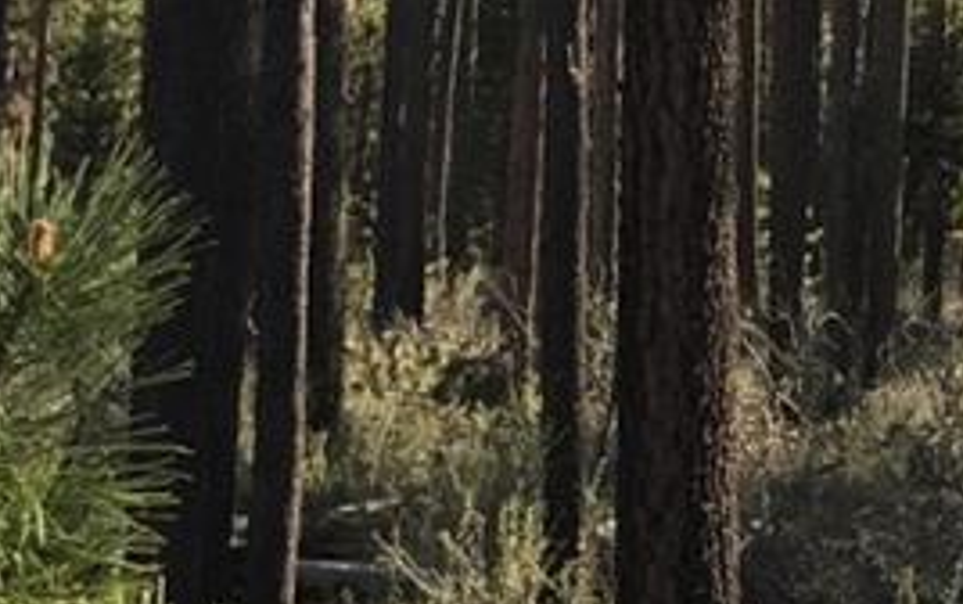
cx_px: 1046
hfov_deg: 12.4
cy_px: -234
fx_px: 4360
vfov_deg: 7.8
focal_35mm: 166
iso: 20
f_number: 1.8
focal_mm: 3.99
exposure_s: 1/567
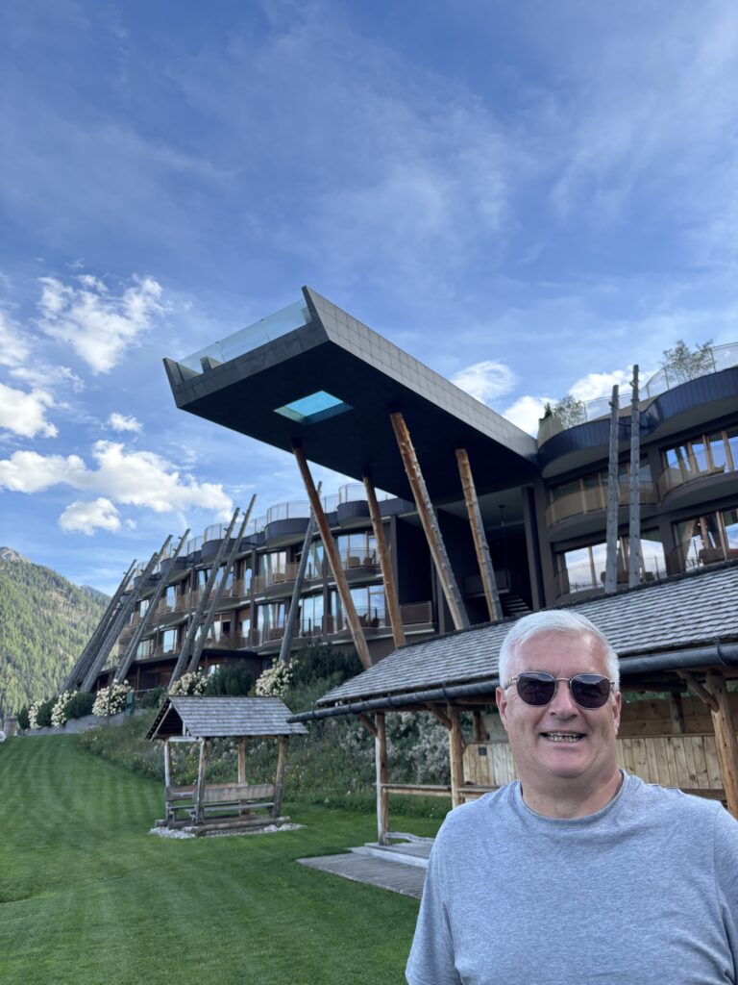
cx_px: 369
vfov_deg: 67.3
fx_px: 739
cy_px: 492
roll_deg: +1.3
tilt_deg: +19.3
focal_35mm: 26
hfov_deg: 53.1
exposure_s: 1/763
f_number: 1.6
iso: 50
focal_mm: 5.96
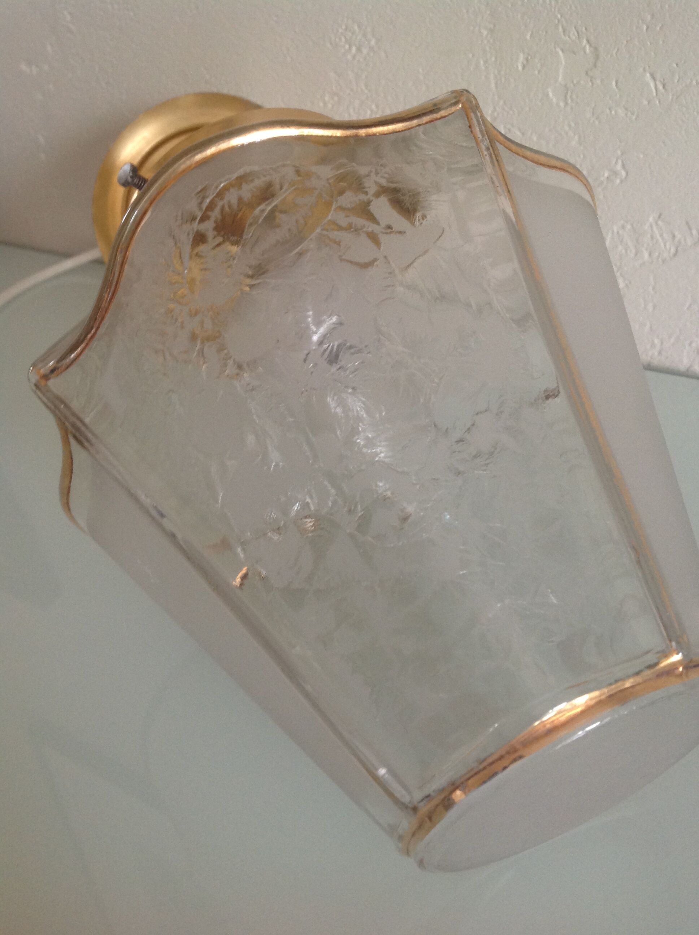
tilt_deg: -34.4
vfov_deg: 52.7
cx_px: 350
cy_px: 468
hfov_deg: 40.6
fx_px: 945
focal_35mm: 35
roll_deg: +6.0
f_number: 2.4
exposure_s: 1/15
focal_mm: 4.28
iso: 125
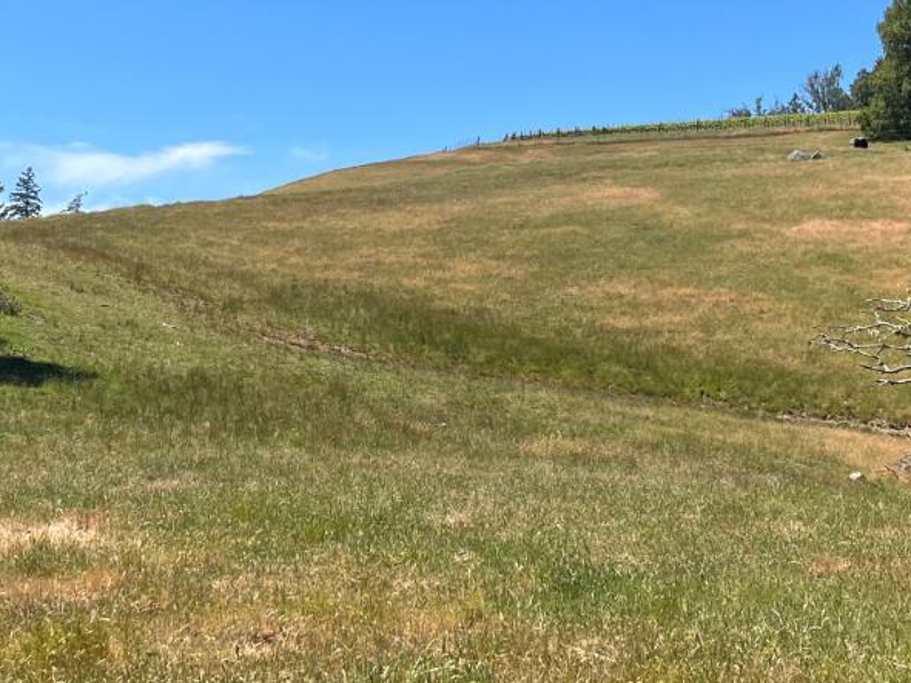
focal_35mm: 66
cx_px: 438
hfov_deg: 29.4
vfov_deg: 22.1
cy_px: 200
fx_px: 1737
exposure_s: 1/2688
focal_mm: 5.1
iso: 50
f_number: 1.6
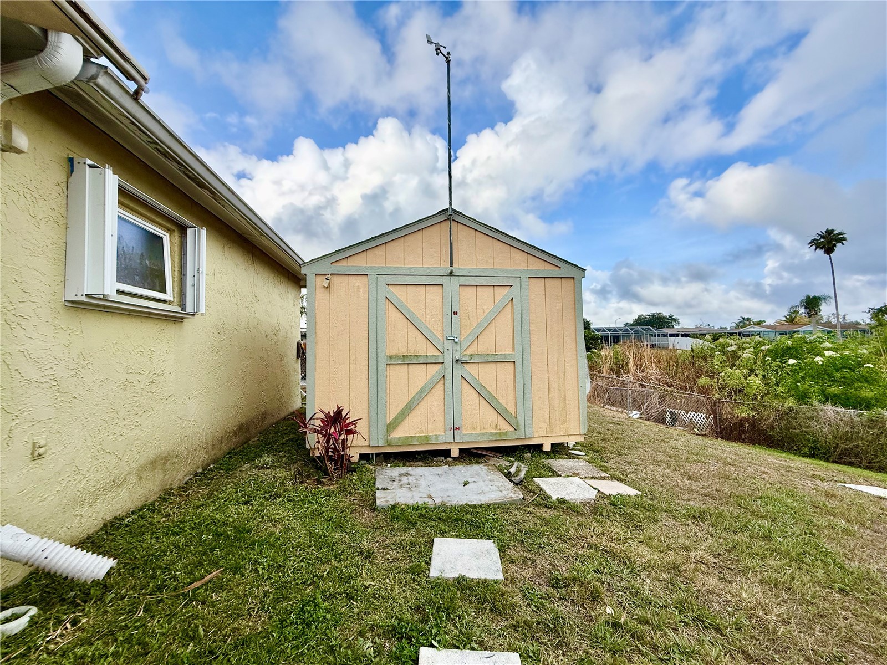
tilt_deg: +6.0
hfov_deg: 102.1
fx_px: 359
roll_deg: -0.5
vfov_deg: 85.7
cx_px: 444
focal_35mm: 14
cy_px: 332
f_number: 2.2
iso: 64
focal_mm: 2.22
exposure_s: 1/1368
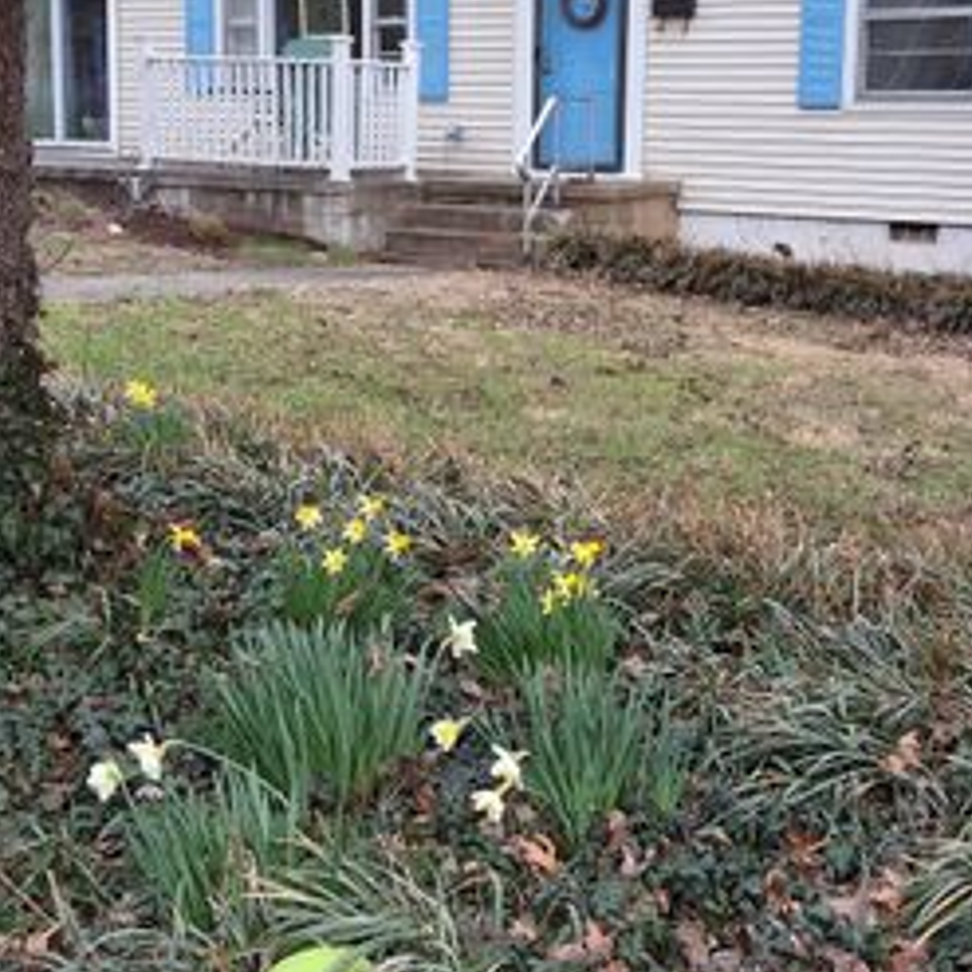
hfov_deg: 34.0
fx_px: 1588
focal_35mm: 50
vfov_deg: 33.7
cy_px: 313
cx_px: 519
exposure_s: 1/243
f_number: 1.9
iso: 32
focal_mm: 2.91
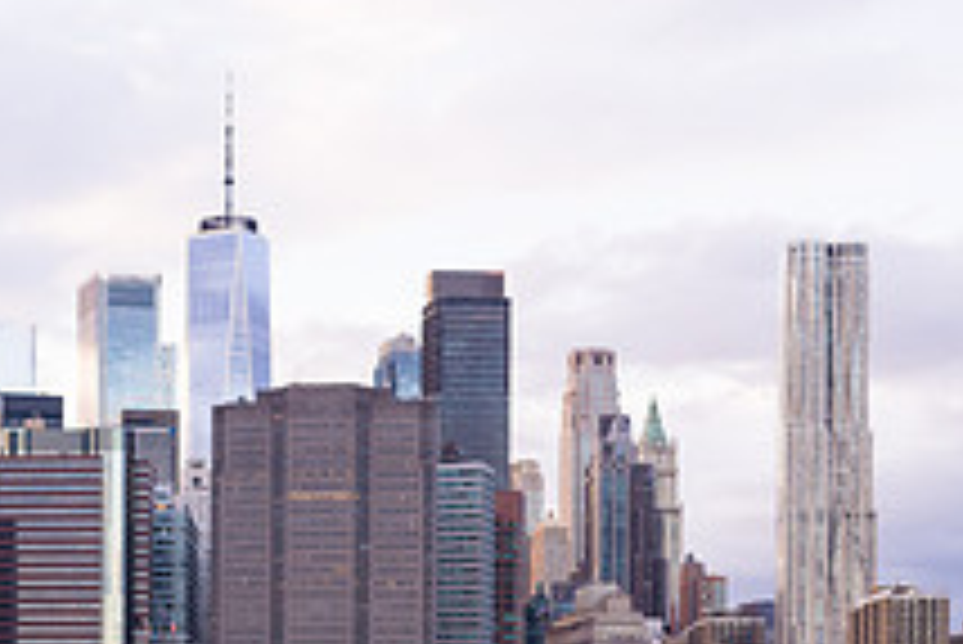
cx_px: 81
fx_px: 2463
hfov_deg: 21.6
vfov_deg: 14.3
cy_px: 817
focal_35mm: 92
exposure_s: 1/200
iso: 250
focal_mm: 34
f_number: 4
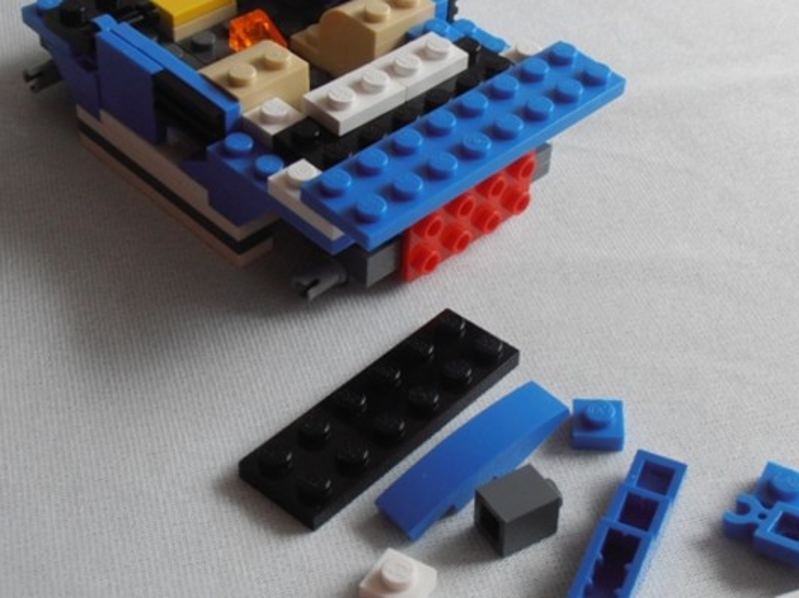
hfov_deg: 30.7
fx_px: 1453
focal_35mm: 63
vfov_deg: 23.3
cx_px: 473
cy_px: 310
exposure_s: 1/160
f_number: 3.9
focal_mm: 6.61
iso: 80
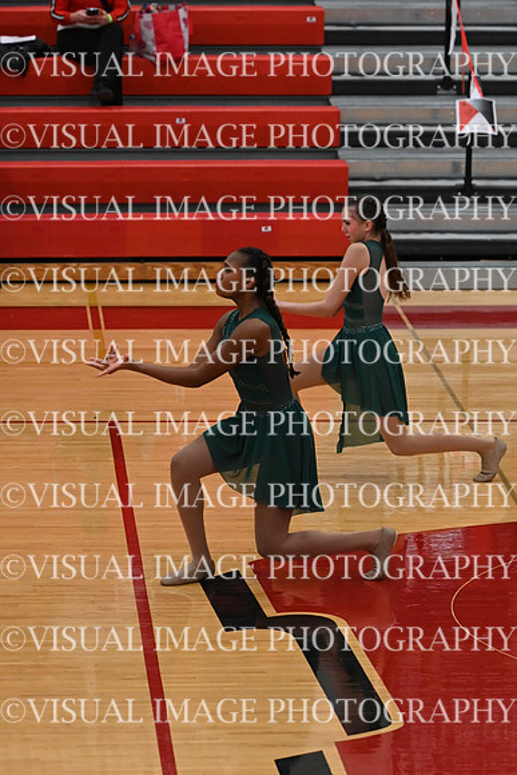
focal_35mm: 202
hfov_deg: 6.8
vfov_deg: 10.2
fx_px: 4348
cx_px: 258
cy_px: 388
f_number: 4
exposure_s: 1/400
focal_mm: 135
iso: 5000
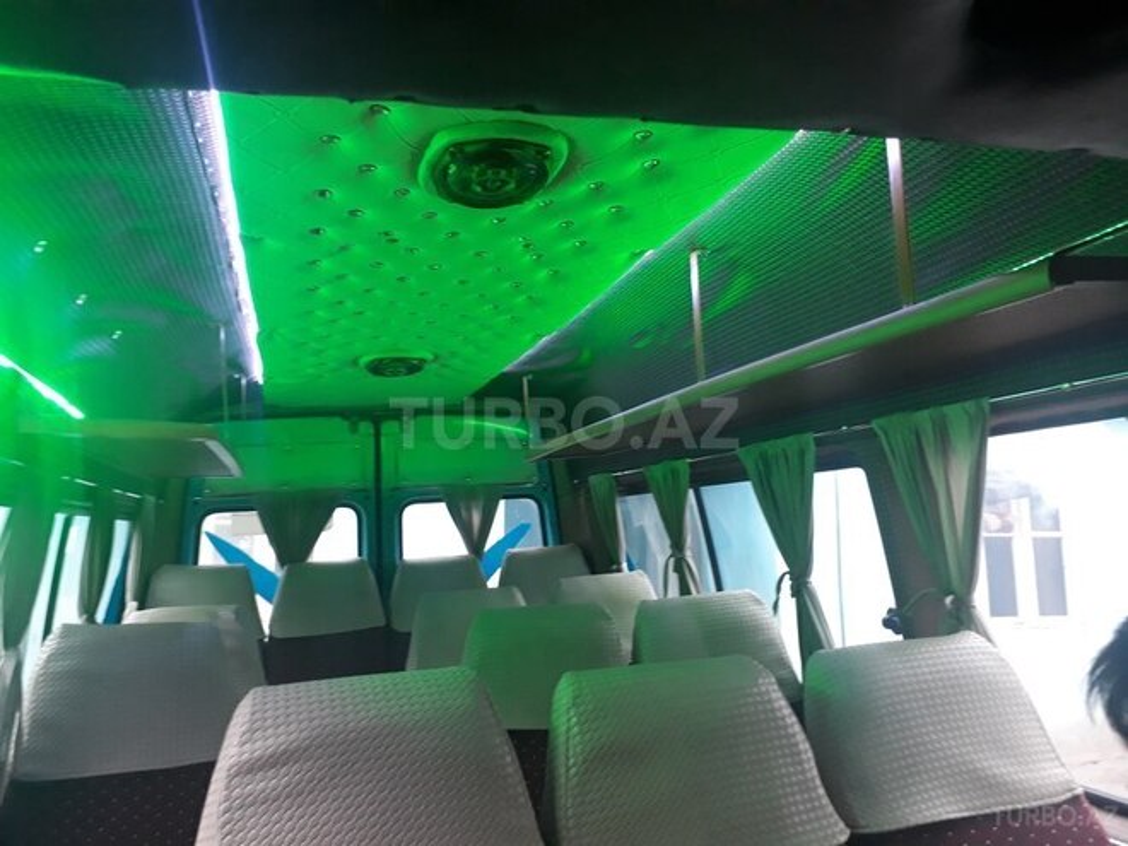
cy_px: 423
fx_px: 880
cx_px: 564
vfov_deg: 51.4
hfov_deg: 65.3
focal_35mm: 27
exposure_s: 1/33
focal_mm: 3.6
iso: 200
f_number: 1.9
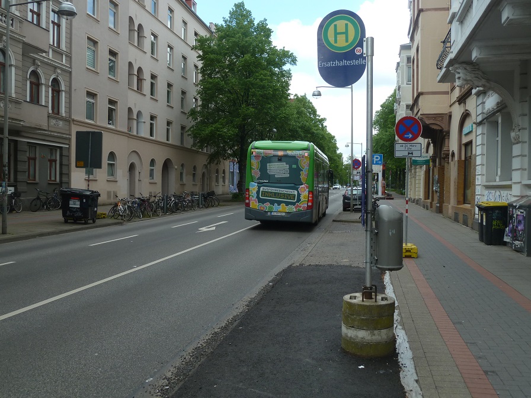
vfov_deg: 44.2
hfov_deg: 56.8
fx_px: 491
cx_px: 266
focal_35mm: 32
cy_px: 199
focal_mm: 5.3
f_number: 4
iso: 80
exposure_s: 1/200
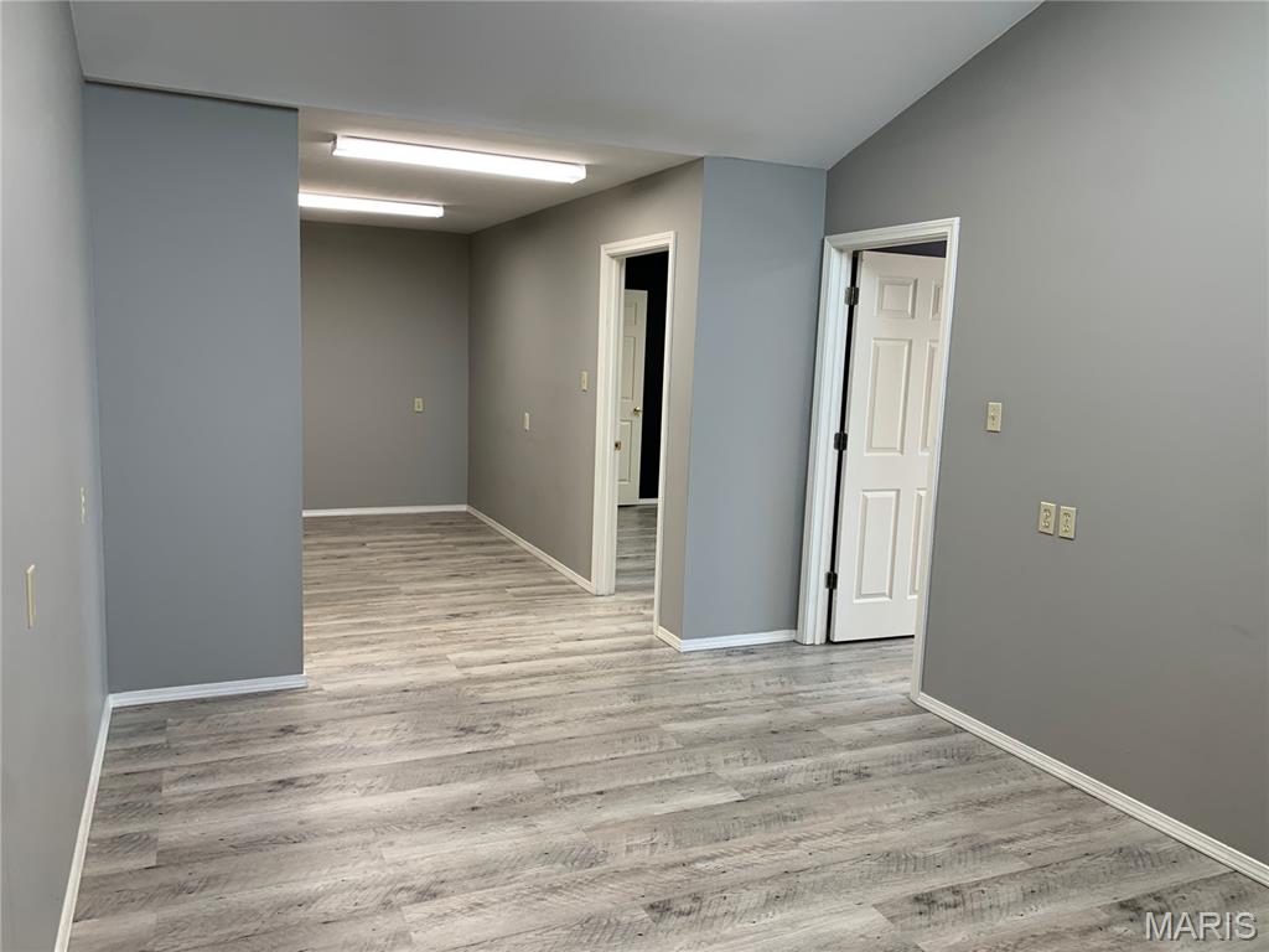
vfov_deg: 53.1
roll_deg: -1.7
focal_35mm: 26
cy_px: 476
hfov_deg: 67.3
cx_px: 634
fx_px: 953
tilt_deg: -7.4
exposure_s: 1/60
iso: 50
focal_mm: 4.25
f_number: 1.8
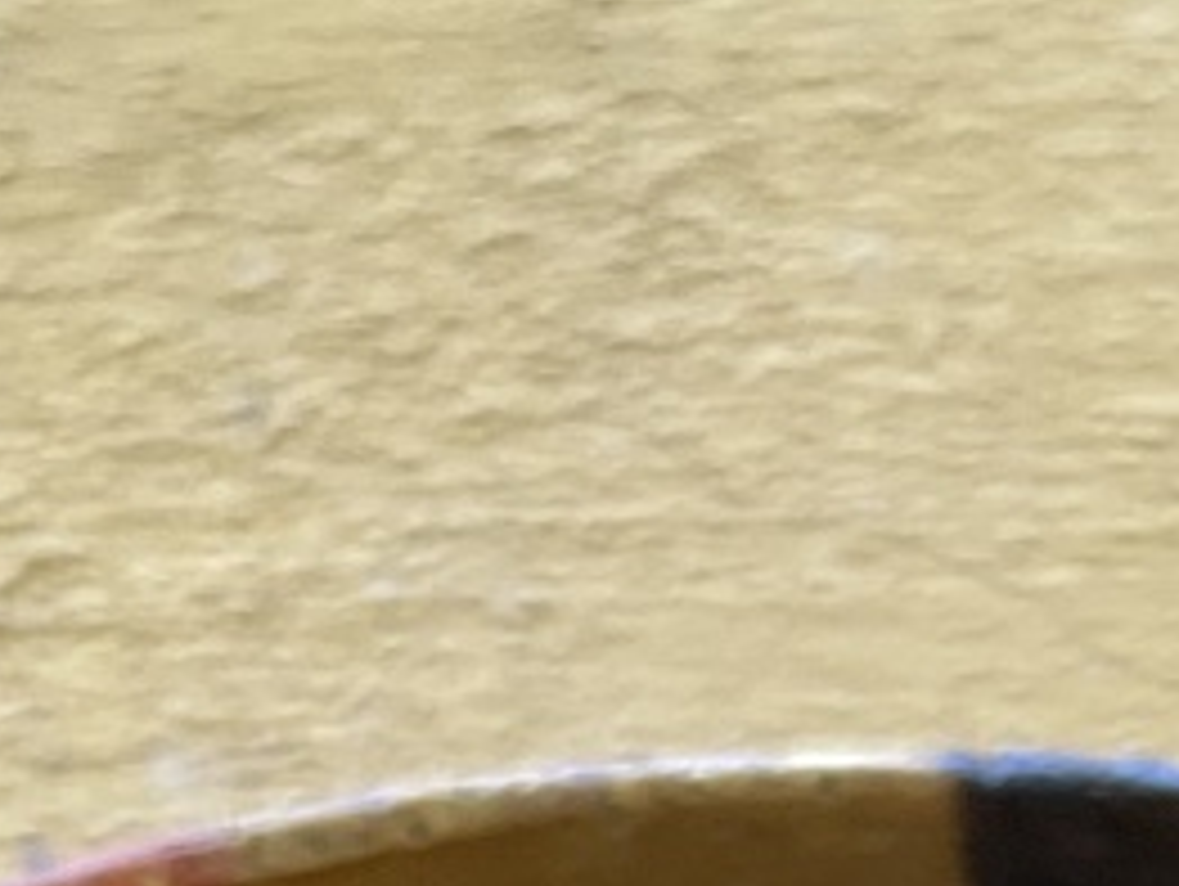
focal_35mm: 119
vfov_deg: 10.8
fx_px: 4057
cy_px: 2046
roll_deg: -0.1
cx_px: 729
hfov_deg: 16.5
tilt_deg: +8.9
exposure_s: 1/121
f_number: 1.6
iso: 125
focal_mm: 4.2
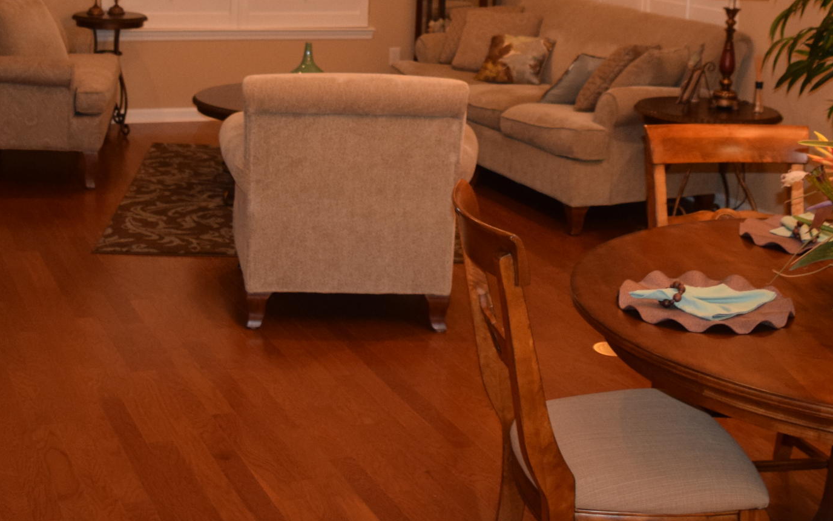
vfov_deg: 20.6
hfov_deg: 34.0
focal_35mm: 60
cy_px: -59
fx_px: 1362
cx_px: 412
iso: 1100
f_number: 4
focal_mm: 18
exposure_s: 1/60
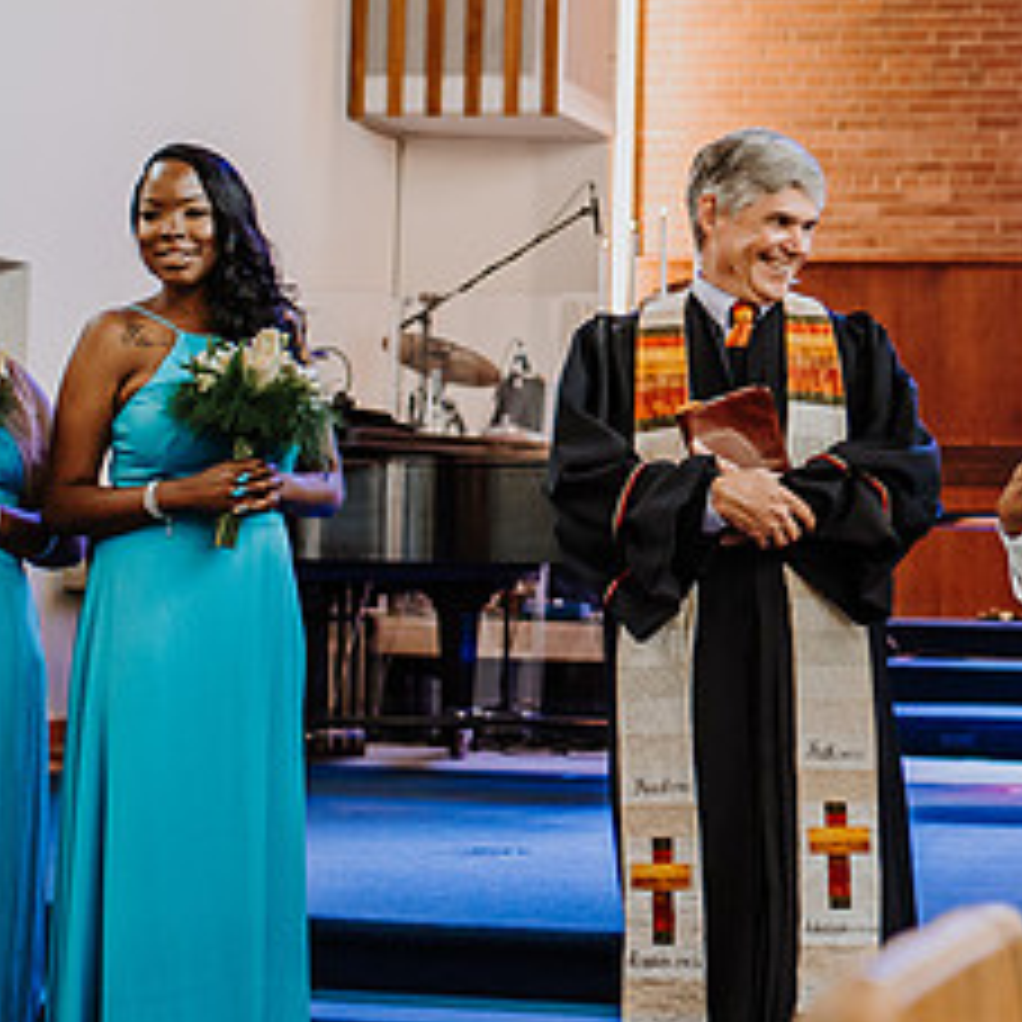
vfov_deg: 17.2
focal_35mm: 101
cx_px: 963
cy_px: 356
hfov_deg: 16.9
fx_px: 3374
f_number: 2.2
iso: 1250
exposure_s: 1/640
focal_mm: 35
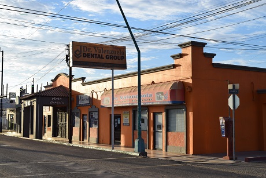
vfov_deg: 26.5
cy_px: 89
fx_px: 377
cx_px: 133
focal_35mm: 51
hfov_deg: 38.9
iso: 200
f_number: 9
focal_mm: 34
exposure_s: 1/320
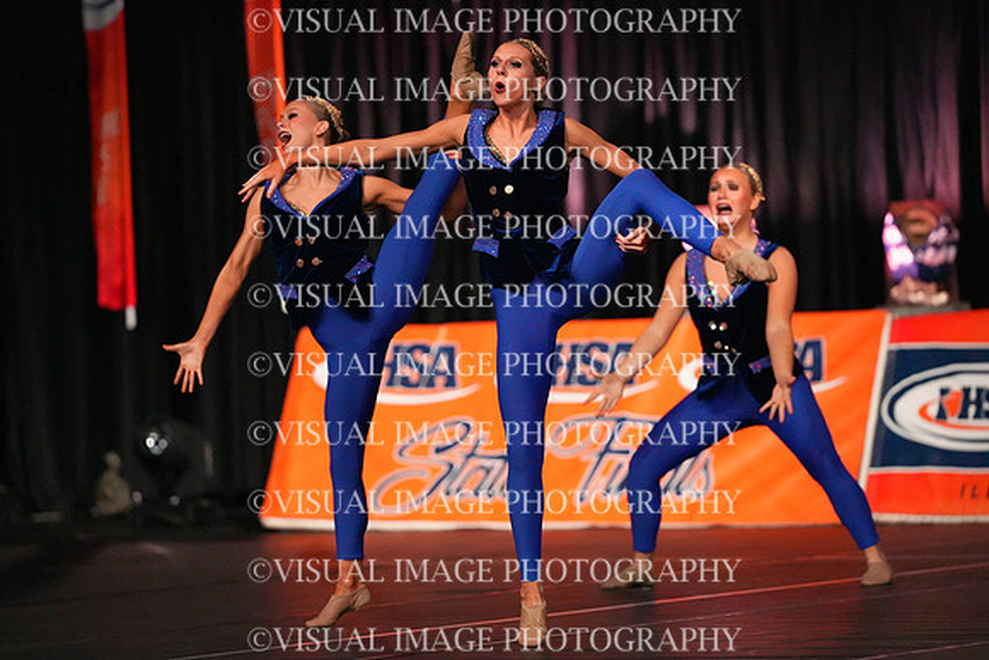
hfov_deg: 6.9
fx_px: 8243
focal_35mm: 300
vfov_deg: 4.6
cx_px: 494
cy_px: 330
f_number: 3.5
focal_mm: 300
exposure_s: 1/1250
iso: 16000
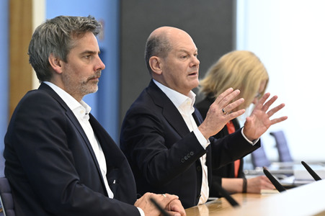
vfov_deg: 6.9
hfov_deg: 10.3
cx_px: 162
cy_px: 108
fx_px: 1804
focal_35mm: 200
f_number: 4.5
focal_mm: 200
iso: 4000
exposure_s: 1/1000
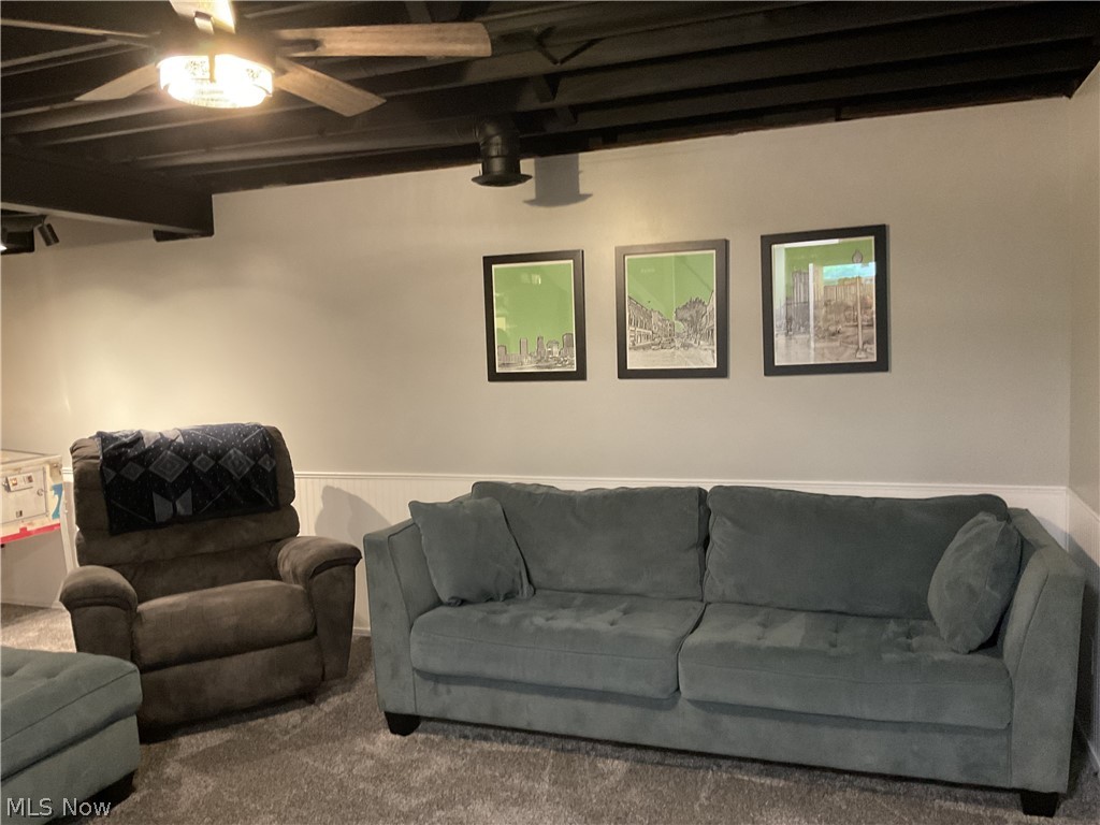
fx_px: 922
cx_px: 550
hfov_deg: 61.7
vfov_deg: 48.2
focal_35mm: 29
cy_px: 412
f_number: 1.8
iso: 400
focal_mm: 3
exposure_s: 1/30
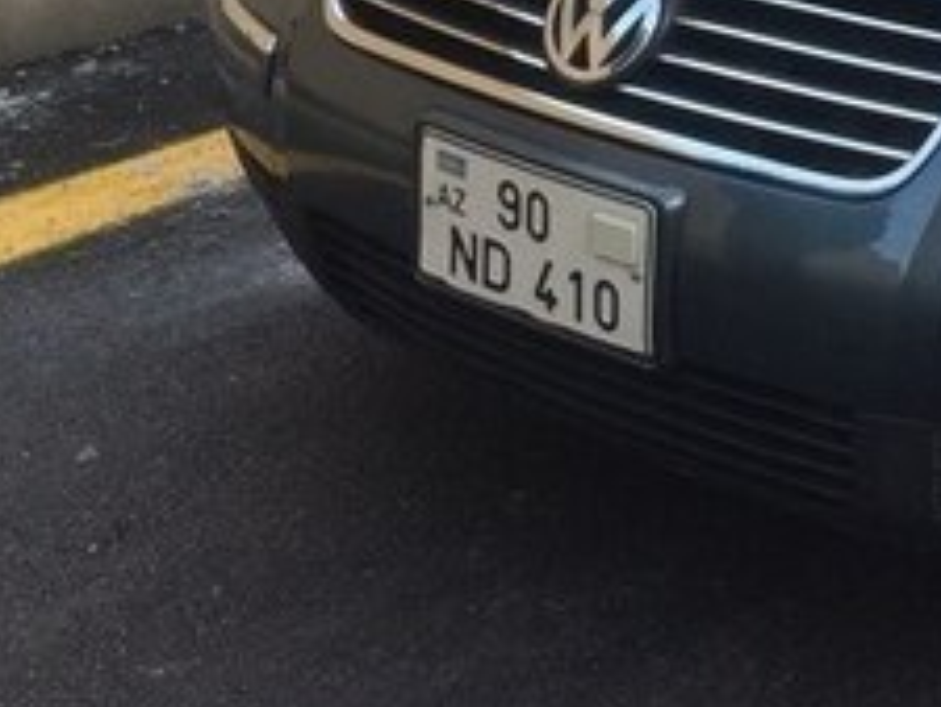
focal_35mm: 85
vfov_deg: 16.4
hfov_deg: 21.9
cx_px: 1008
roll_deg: -3.6
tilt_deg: -10.7
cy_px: -220
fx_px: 2312
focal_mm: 4.15
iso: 32
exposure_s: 1/234
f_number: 2.2
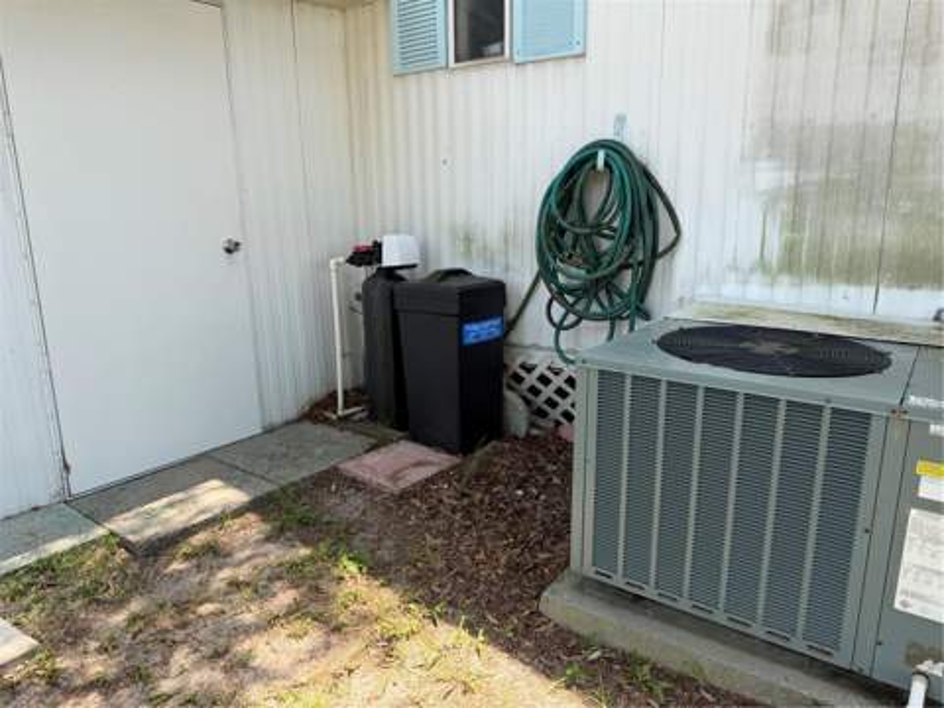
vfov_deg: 56.8
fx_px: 654
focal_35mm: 24
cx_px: 472
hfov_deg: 71.6
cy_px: 354
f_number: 1.78
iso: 80
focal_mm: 6.76
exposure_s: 1/575
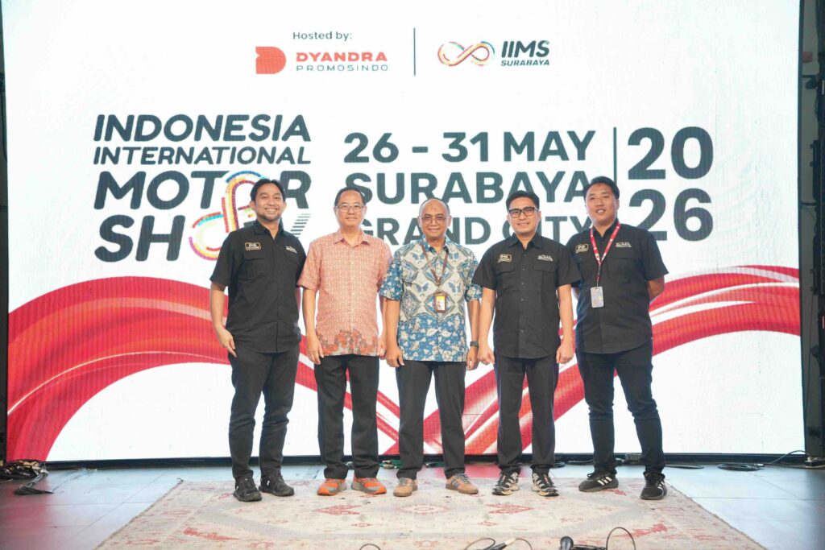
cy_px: 275
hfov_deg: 41.1
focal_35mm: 48
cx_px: 412
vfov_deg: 28.1
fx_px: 1100
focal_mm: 48
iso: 2500
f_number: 2.8
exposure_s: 1/200
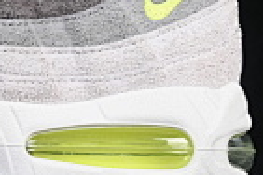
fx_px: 1943
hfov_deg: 7.7
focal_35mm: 266
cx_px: -63
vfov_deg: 5.2
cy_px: 10
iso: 160
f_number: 7.1
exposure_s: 1/60
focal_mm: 50
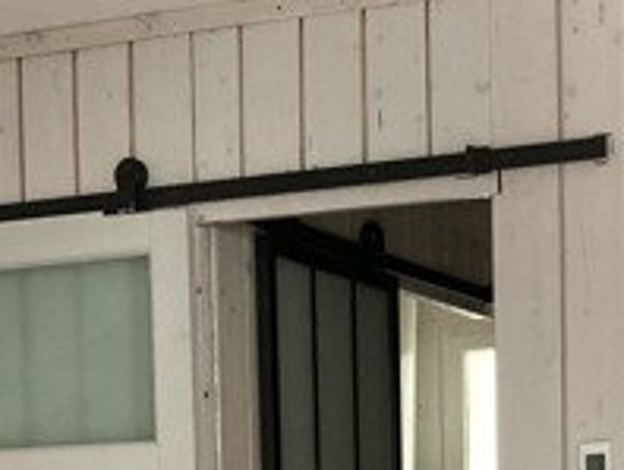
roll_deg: +0.6
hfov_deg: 17.4
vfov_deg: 12.5
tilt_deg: -2.1
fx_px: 2039
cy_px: 716
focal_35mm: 113
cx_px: 397
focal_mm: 3.99
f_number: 1.8
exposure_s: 1/60
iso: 200
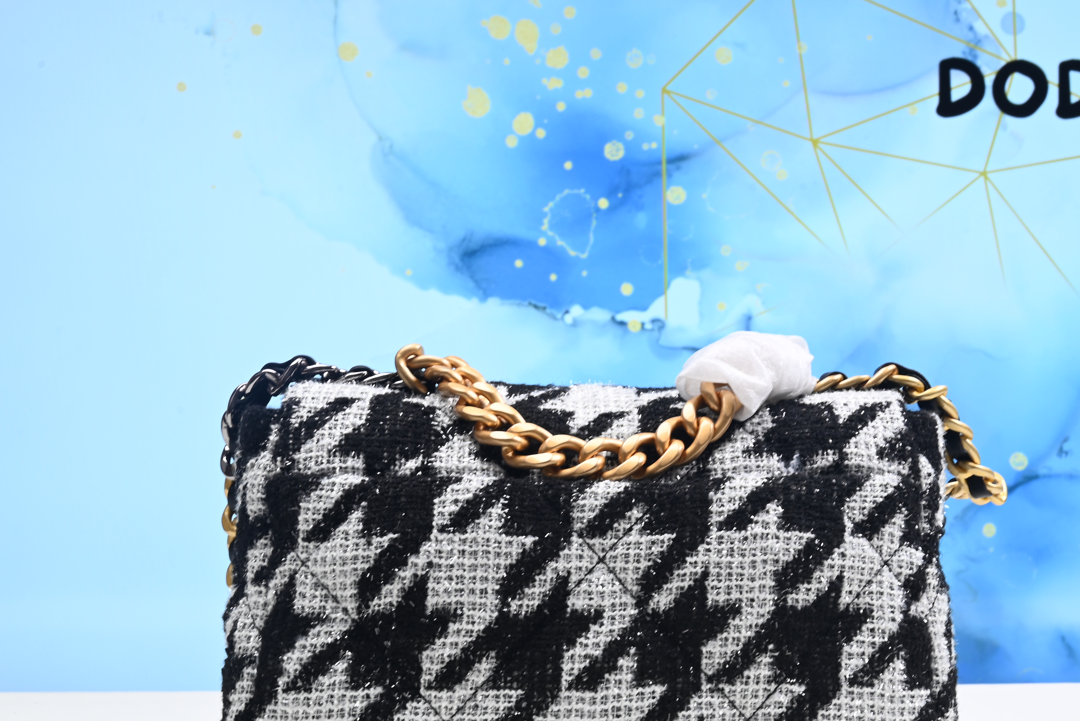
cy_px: 435
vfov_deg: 24.2
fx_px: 1681
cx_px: 693
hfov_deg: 35.4
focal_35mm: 56
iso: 100
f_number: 16
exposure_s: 1/2
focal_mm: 38
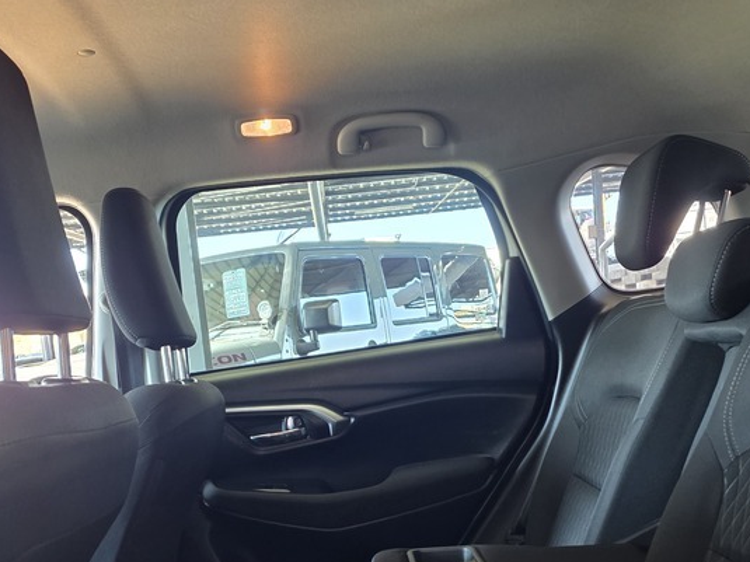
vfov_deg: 31.4
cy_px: 505
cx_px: 342
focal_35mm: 44
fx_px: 953
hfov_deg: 42.9
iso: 500
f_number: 1.7
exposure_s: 1/100
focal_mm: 6.25
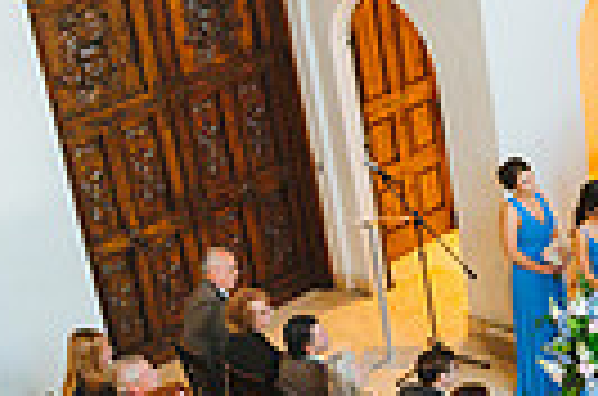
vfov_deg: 12.9
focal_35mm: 105
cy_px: 315
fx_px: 1740
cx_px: 917
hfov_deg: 17.4
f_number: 2.8
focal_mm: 24
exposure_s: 1/125
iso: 4000
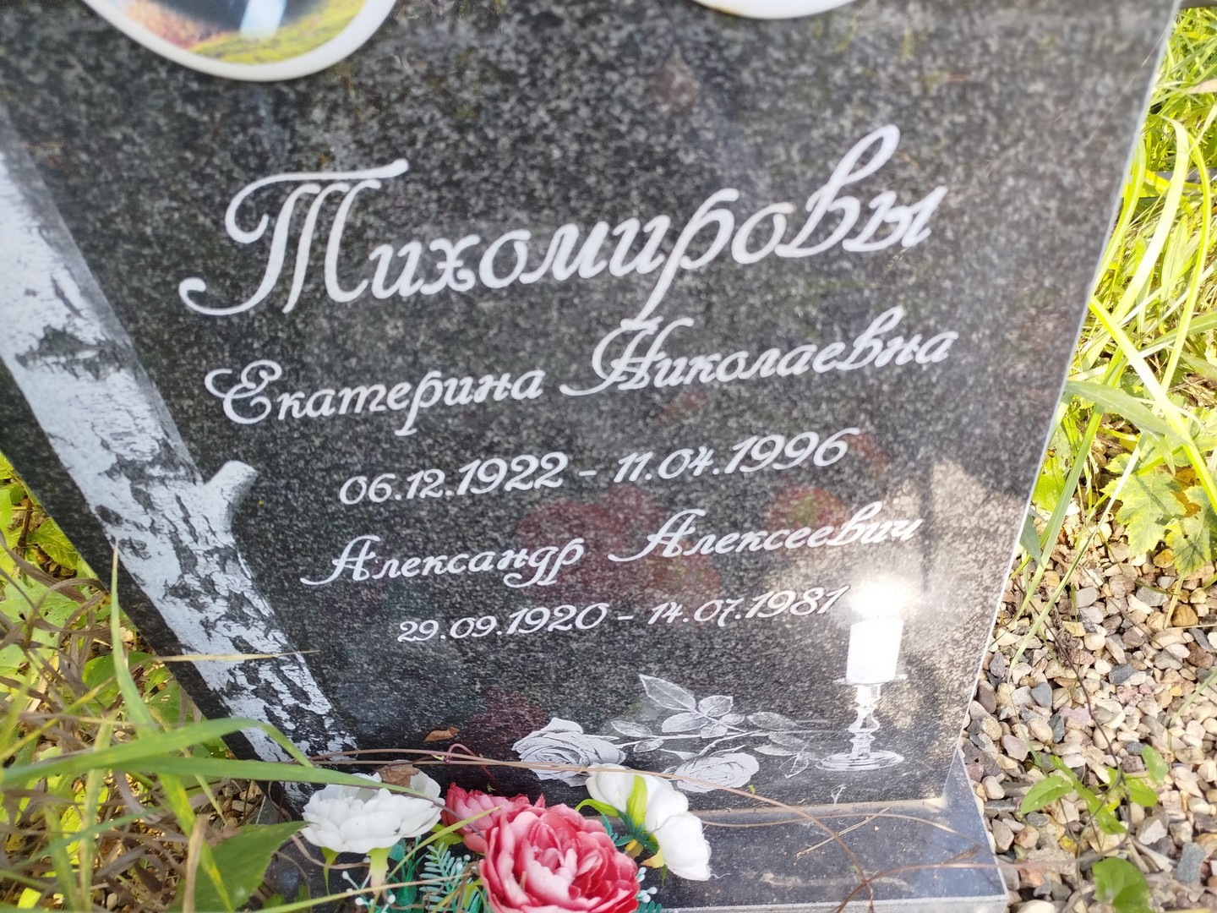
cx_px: 608
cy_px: 456
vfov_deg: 56.8
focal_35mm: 24
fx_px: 844
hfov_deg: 71.6
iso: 80
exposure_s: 1/100
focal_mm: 5.31
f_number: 1.7
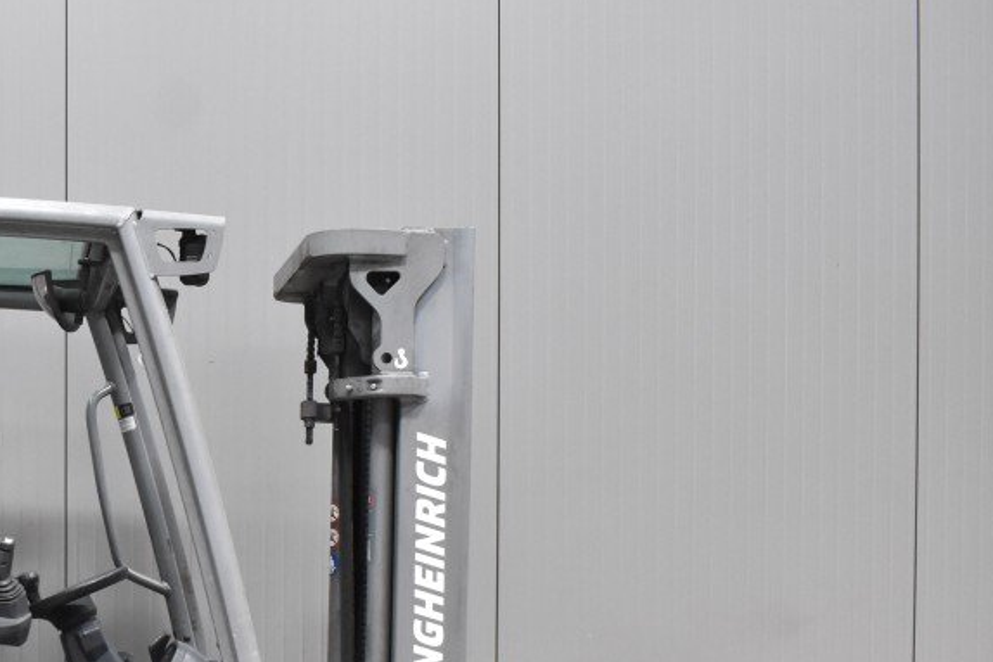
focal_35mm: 69
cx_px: 9
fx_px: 1904
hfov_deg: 27.6
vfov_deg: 19.1
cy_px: 681
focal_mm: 22
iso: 1600
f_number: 5
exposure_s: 1/25
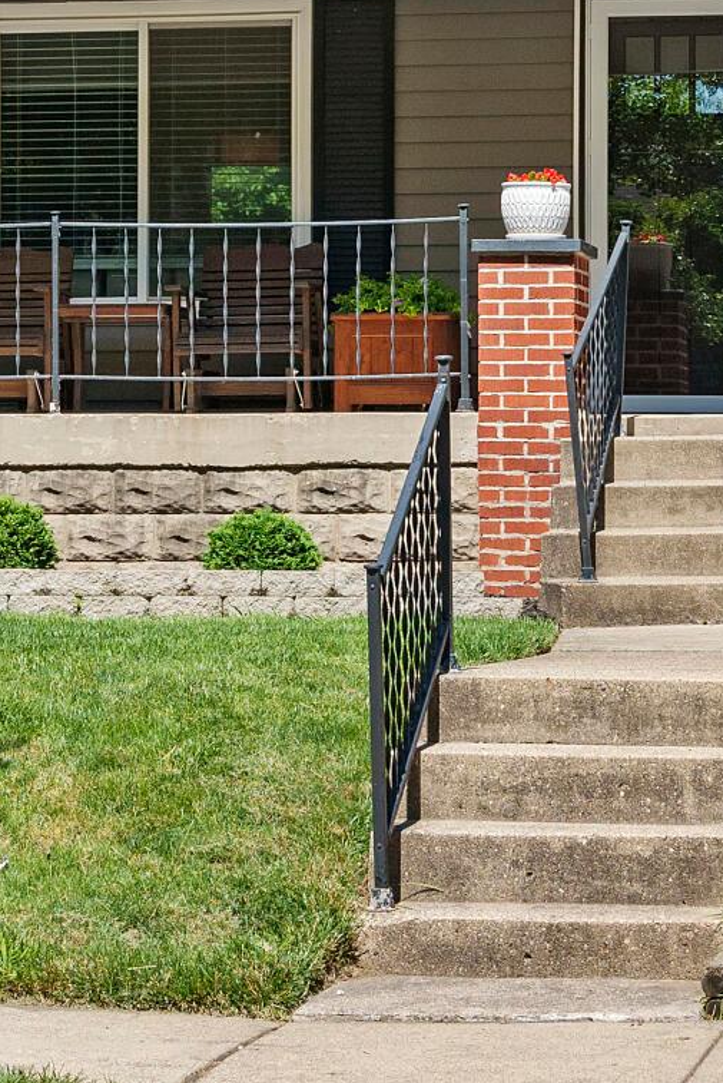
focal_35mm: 119
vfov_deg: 16.6
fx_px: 3580
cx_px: 311
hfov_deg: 11.5
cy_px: -166
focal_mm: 45
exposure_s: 1/800
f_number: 8
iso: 640
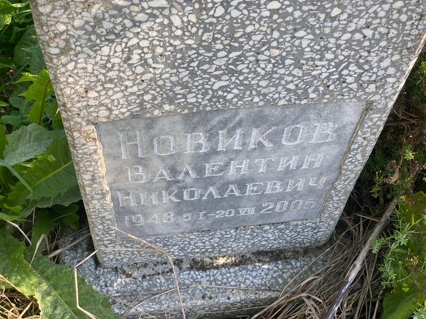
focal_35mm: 52
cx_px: 213
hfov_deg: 36.8
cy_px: 160
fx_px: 640
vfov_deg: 28.0
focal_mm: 6
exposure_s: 1/261
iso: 20
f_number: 2
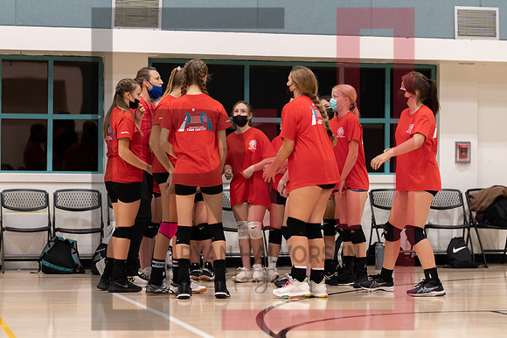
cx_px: 256
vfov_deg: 12.9
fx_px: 1492
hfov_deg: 19.3
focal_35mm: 106
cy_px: 150
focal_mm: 50
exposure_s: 1/1600
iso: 800
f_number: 1.2
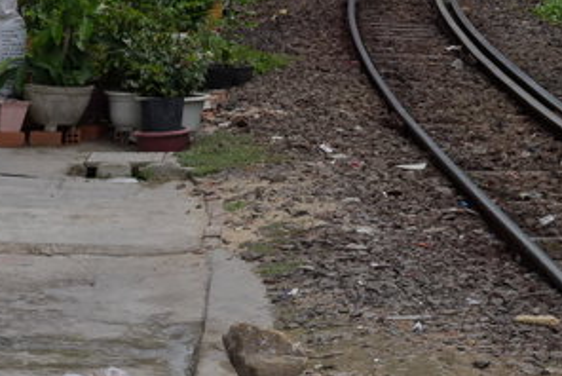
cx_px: 777
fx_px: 2531
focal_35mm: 162
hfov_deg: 12.2
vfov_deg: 8.2
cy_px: -319
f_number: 8
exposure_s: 1/250
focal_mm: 26
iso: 500
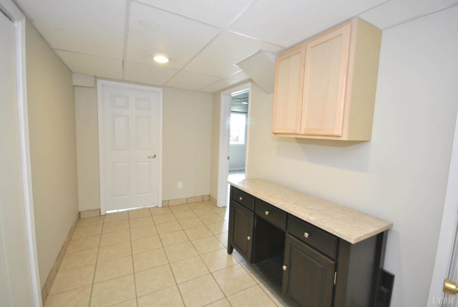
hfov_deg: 100.3
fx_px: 191
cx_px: 229
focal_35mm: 15
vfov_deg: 77.5
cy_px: 154
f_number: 4
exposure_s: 1/30
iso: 320
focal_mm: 10
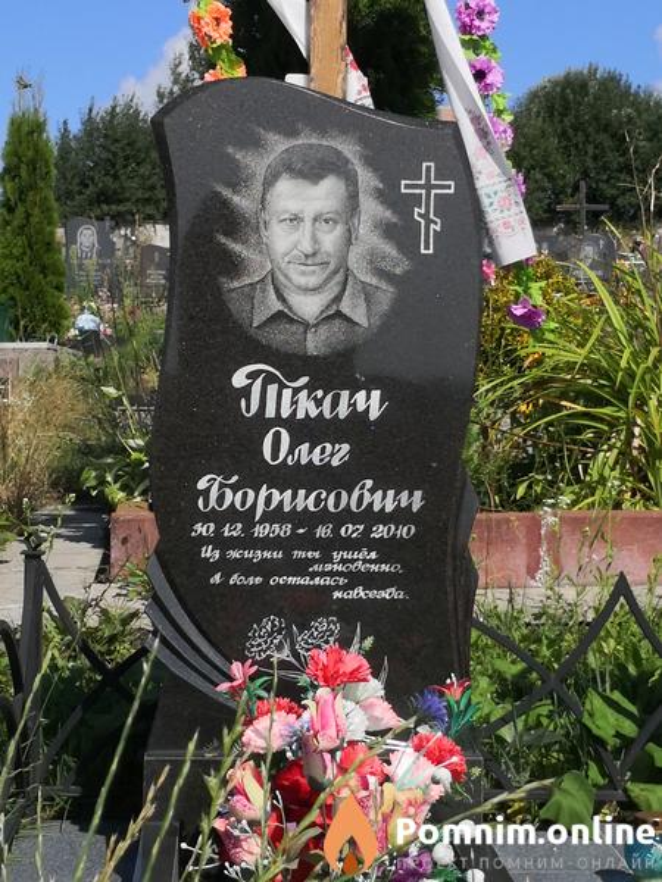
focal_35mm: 78
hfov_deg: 18.9
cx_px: 331
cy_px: 441
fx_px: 1989
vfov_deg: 25.0
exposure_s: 1/3636
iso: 50
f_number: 1.6
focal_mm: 3.95
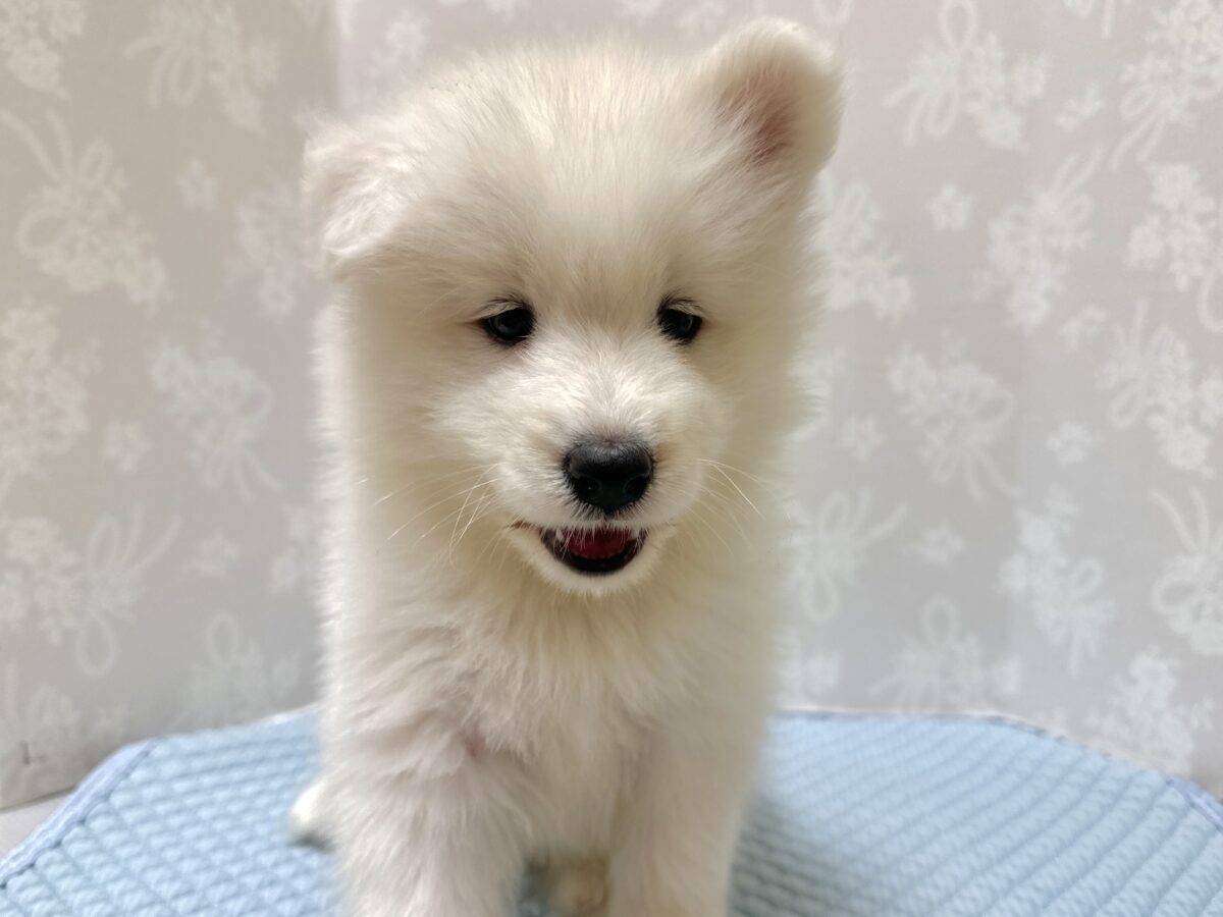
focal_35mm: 24
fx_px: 848
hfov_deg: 71.6
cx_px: 612
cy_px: 458
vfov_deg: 56.8
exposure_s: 1/121
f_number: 1.78
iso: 50
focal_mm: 6.86
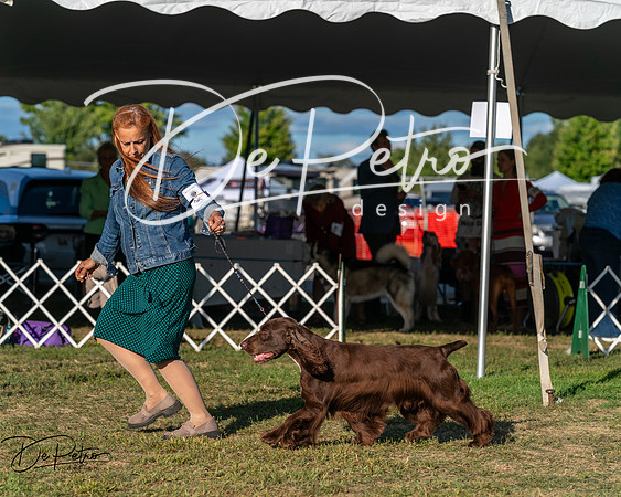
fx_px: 2235
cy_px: 248
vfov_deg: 12.7
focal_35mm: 122
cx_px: 310
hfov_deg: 15.8
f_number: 4.5
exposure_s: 1/1250
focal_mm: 108
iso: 100
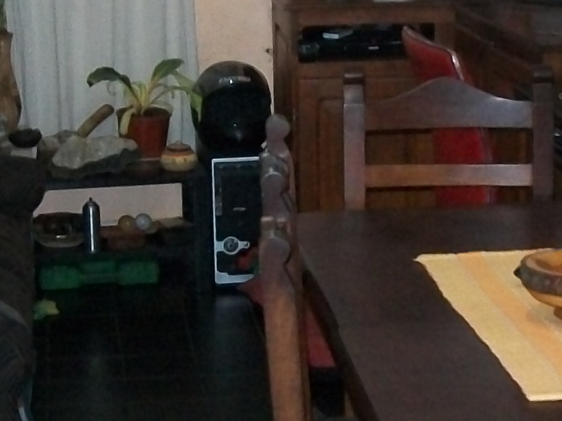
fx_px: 1770
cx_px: 328
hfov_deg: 18.0
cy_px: 170
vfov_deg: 13.6
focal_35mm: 109
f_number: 2.7
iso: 240
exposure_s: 1/30
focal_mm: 6
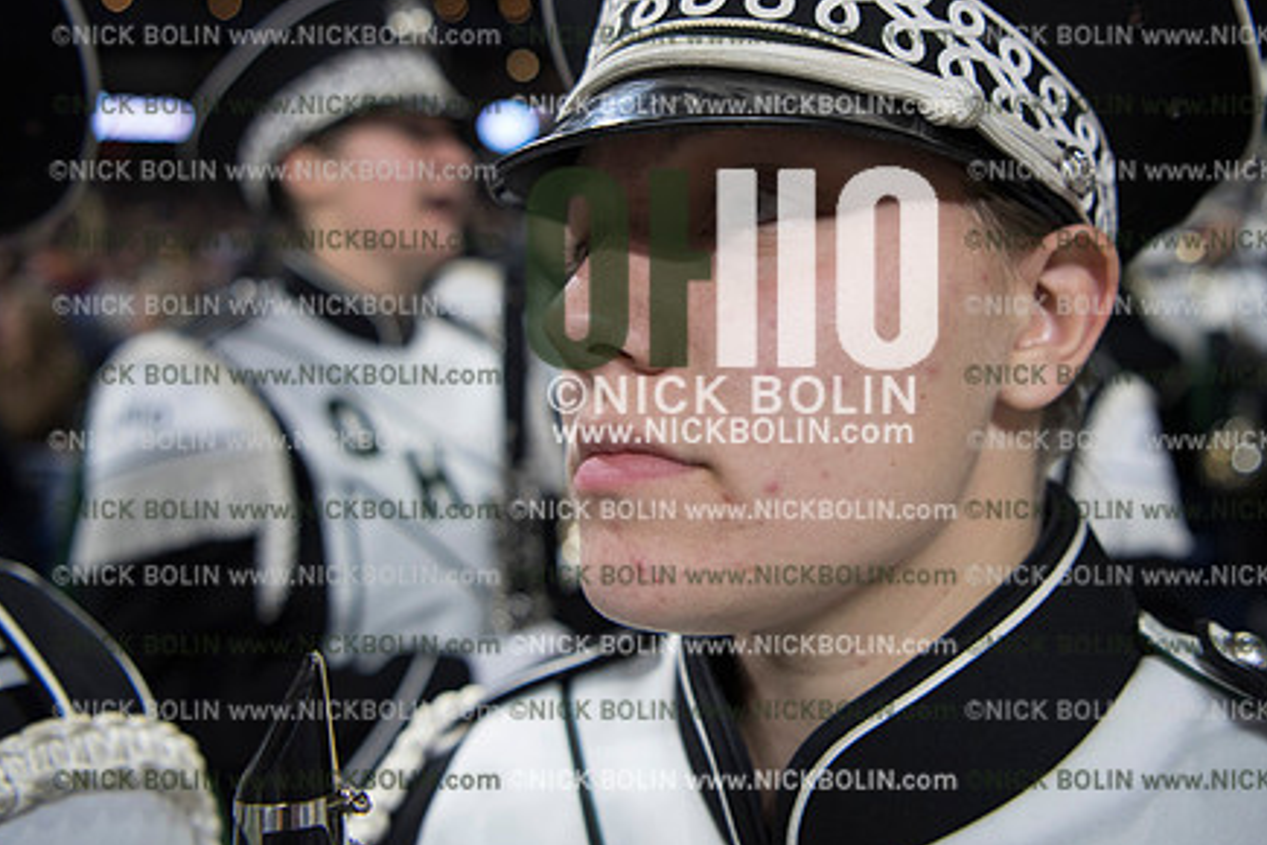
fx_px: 1126
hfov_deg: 58.4
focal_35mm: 32
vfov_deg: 40.8
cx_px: 731
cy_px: 307
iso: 1250
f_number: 2.8
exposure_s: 1/640
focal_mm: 24
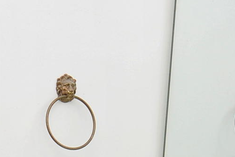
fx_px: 705
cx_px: 53
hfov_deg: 18.8
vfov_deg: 10.7
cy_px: 384
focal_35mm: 108
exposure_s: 1/60
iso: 1000
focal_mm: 18
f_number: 13
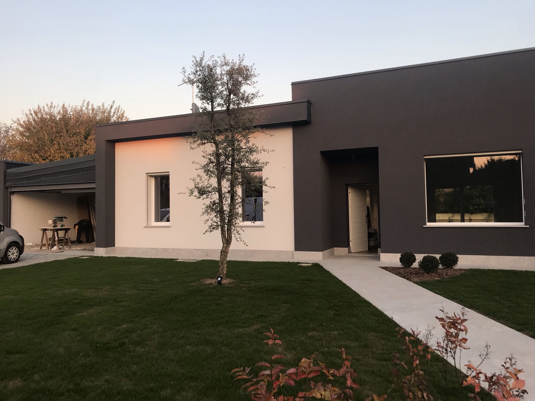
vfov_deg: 49.7
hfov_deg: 63.4
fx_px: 433
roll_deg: -1.6
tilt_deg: +2.5
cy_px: 200
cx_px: 268
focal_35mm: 28
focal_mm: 3.99
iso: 20
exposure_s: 1/170
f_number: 1.8
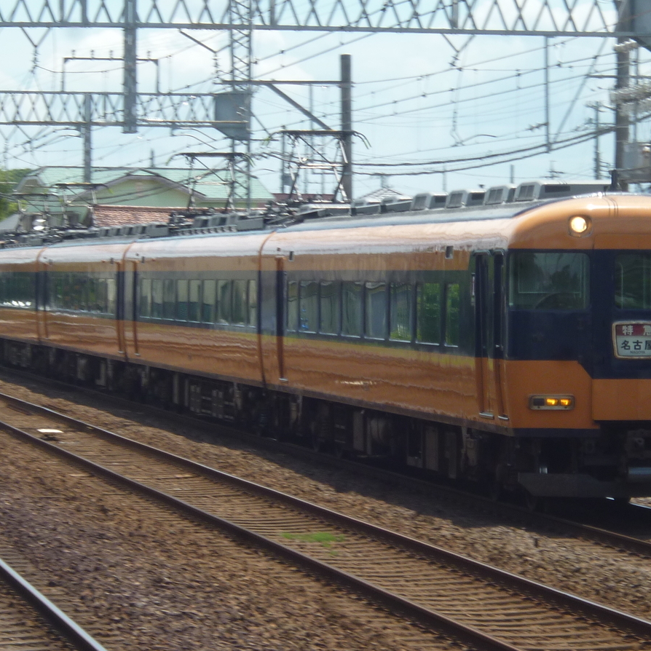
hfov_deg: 8.9
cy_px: 326
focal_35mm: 197
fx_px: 4192
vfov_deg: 8.9
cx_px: 366
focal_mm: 20
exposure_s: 1/160
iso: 100
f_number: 6.5
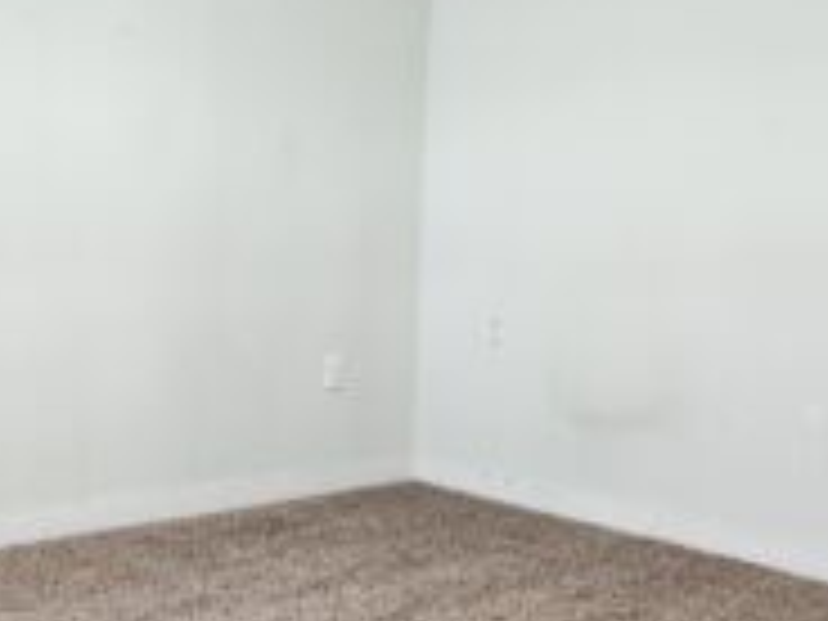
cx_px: 288
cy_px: 252
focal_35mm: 50
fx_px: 1196
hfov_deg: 37.8
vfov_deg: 29.0
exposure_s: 1/120
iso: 160
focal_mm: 5.4
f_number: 1.8
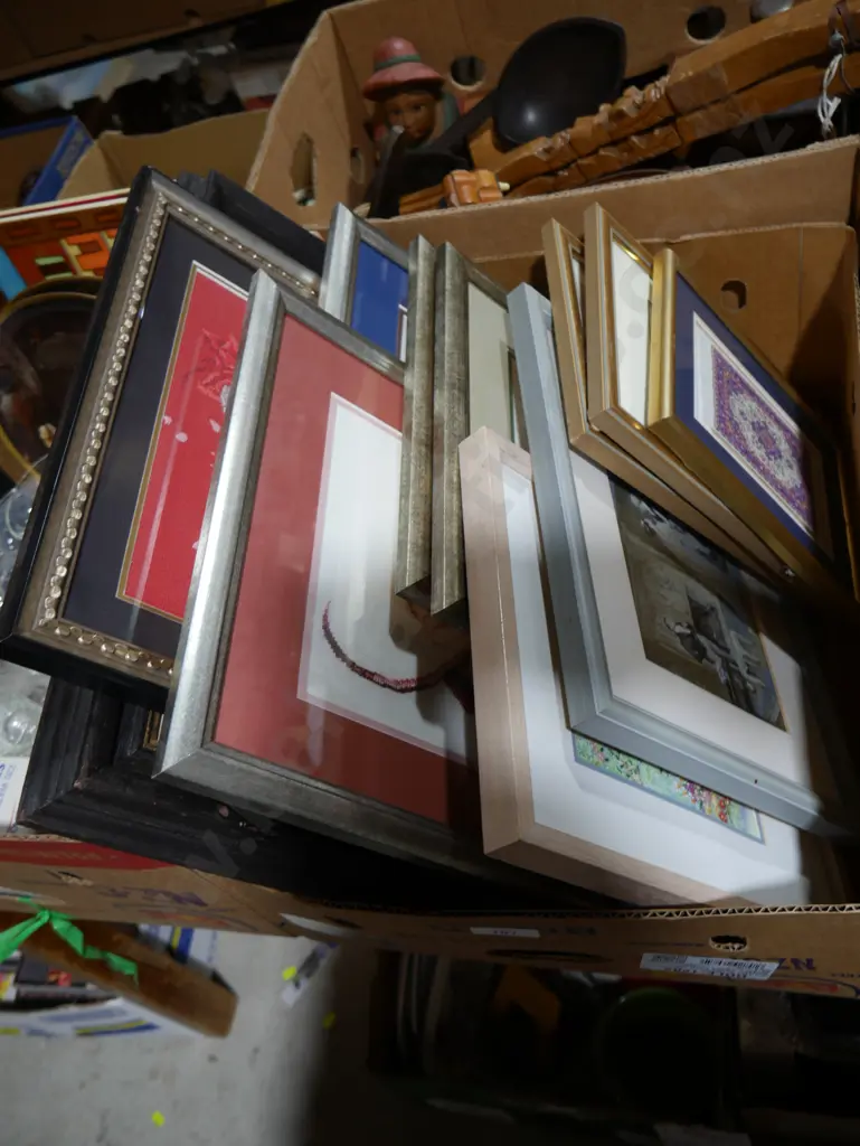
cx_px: 430
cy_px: 573
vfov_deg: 59.9
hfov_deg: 46.8
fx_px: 993
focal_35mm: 30
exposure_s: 1/60
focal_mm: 15
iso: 200
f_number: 3.6
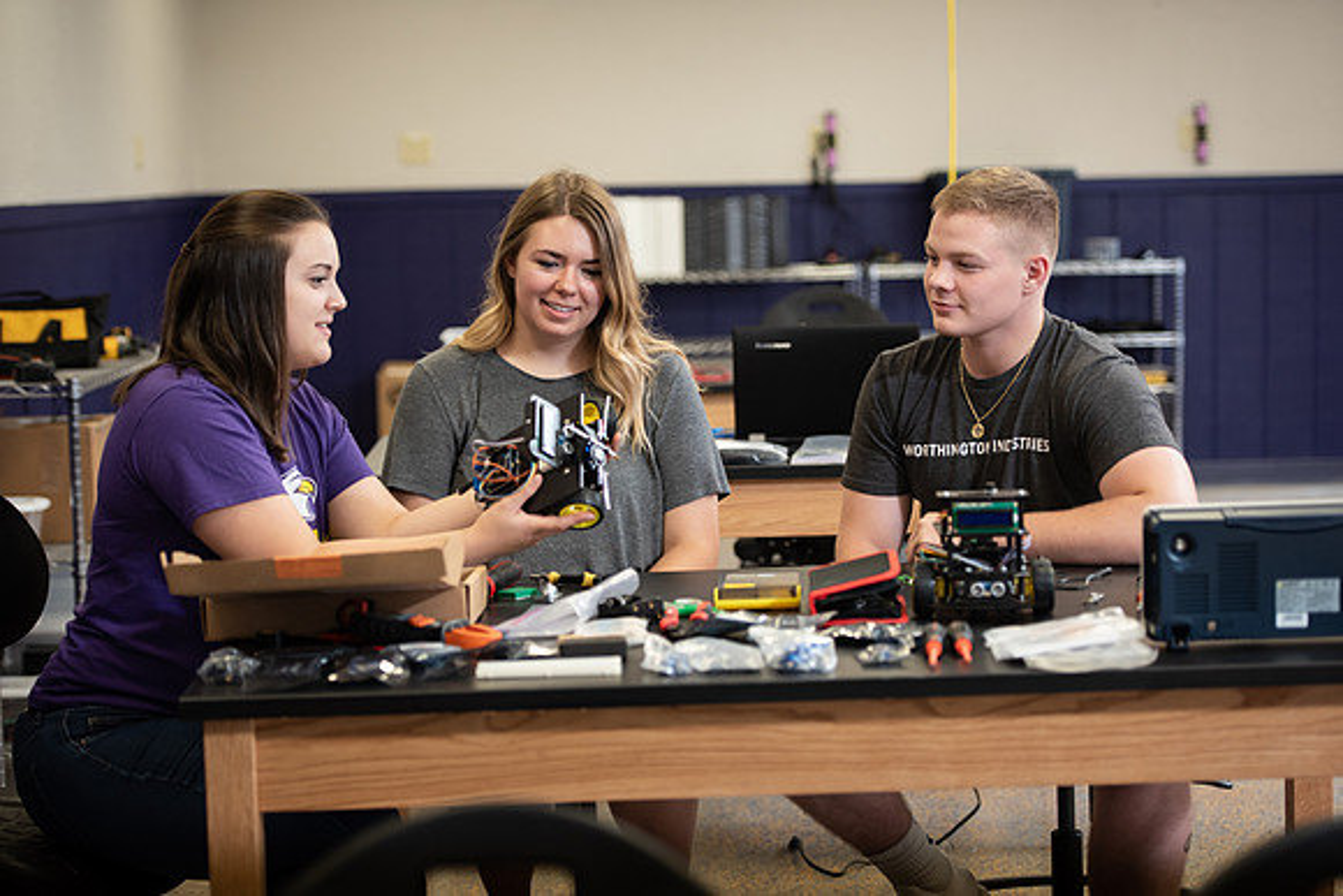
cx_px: 672
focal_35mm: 85
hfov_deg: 23.9
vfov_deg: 16.1
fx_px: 3172
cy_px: 448
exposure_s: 1/250
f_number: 3.2
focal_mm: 85
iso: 800
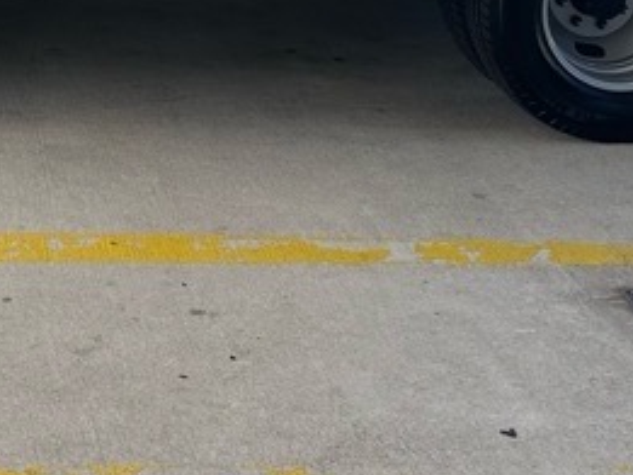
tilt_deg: -5.1
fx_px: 1720
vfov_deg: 14.4
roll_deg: +0.1
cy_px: -288
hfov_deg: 20.0
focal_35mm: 94
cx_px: -53
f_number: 1.78
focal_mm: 6.86
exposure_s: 1/597
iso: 80
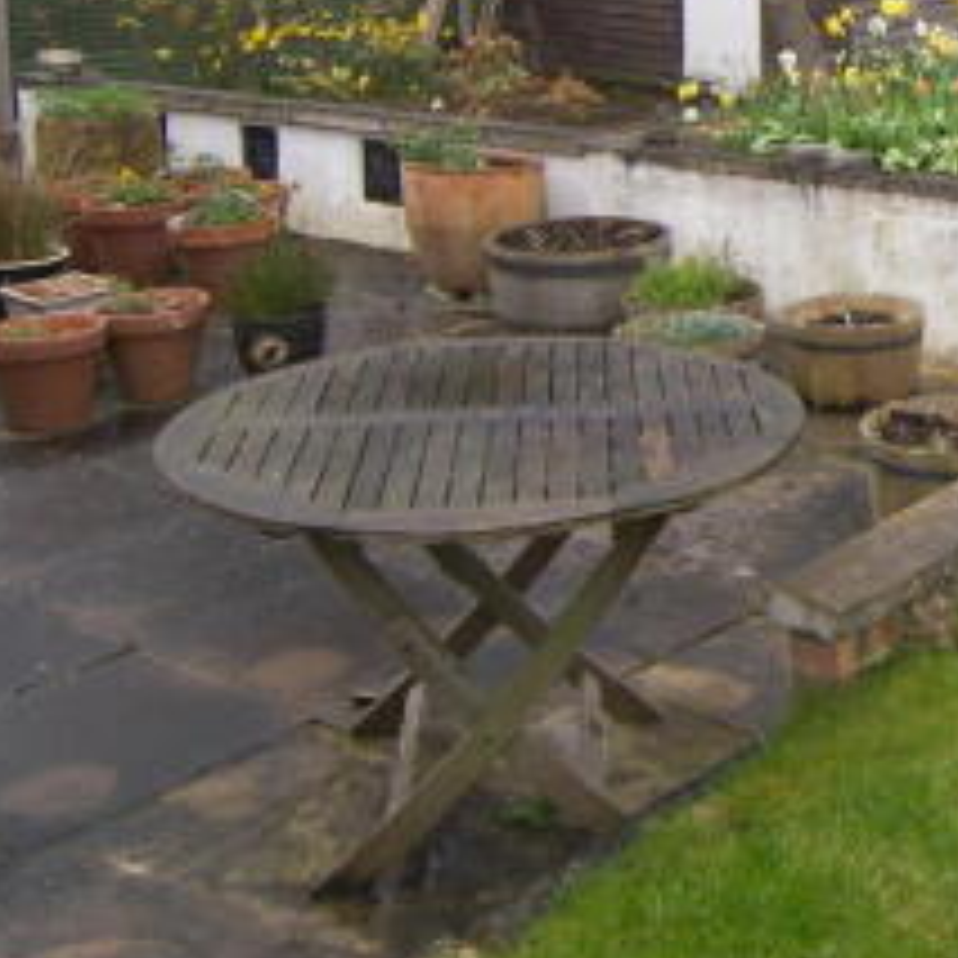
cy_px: 52
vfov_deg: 28.2
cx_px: 1140
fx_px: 1816
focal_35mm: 58
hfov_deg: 26.4
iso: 50
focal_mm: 5
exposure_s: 1/125
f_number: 2.8
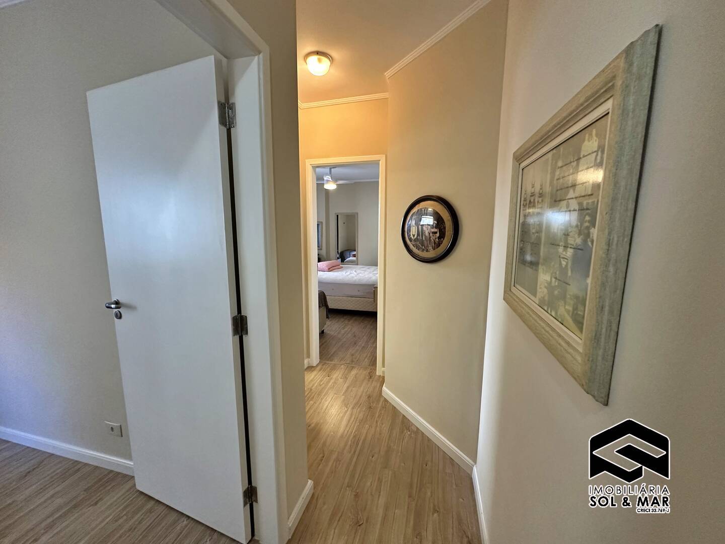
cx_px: 362
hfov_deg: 102.1
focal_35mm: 14
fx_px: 293
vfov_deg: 85.7
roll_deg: -0.1
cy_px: 272
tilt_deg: -8.4
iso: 320
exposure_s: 1/120
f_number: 2.2
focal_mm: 2.22
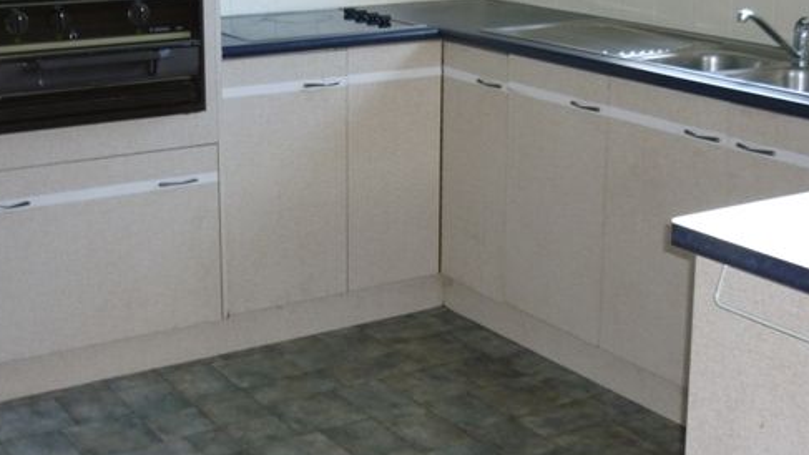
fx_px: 1266
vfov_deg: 20.2
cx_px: 374
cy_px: 93
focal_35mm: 59
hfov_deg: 35.4
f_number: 2.8
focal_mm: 5.5
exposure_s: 1/30
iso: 100
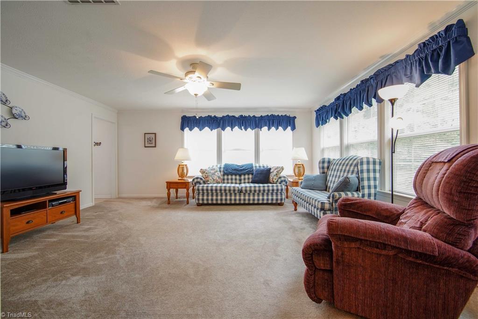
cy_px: 160
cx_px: 239
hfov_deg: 104.3
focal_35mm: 14
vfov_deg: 81.2
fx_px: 186
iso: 400
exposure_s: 1/8
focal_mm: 14
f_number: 8
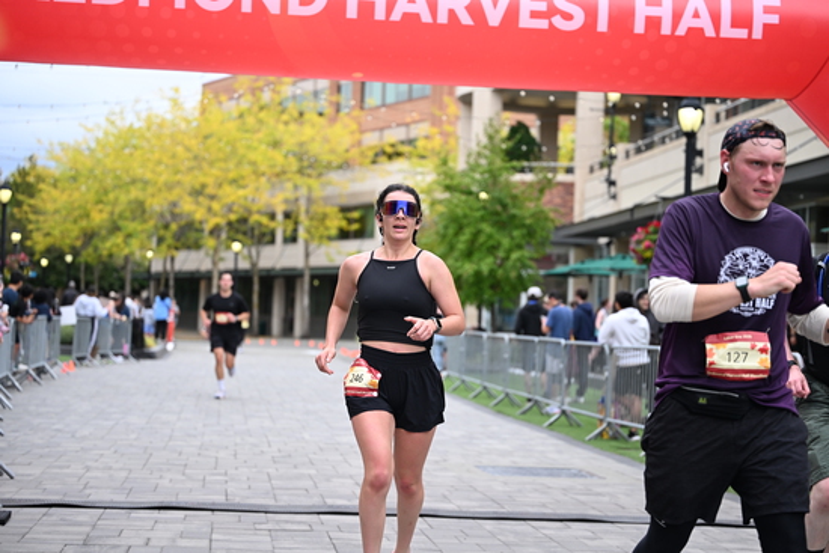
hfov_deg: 28.8
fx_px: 1612
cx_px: 414
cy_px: 276
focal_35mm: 70
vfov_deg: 19.5
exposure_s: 1/2000
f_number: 2.8
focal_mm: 70
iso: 640
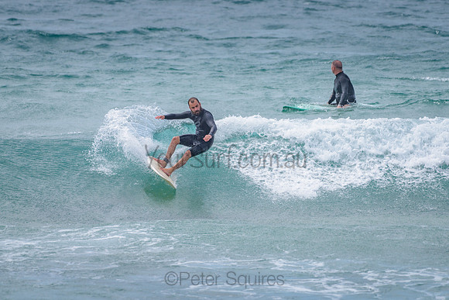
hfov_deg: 3.4
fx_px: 7646
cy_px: 152
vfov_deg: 2.2
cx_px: 205
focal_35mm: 613
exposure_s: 1/1600
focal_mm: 500
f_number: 5.6
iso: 140
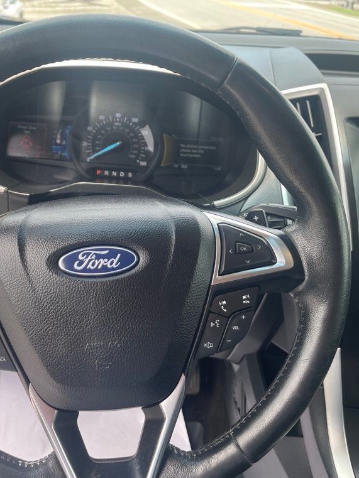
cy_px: 239
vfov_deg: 52.6
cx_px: 135
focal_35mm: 35
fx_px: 484
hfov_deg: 40.4
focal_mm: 5.1
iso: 32
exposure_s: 1/215
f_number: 1.6
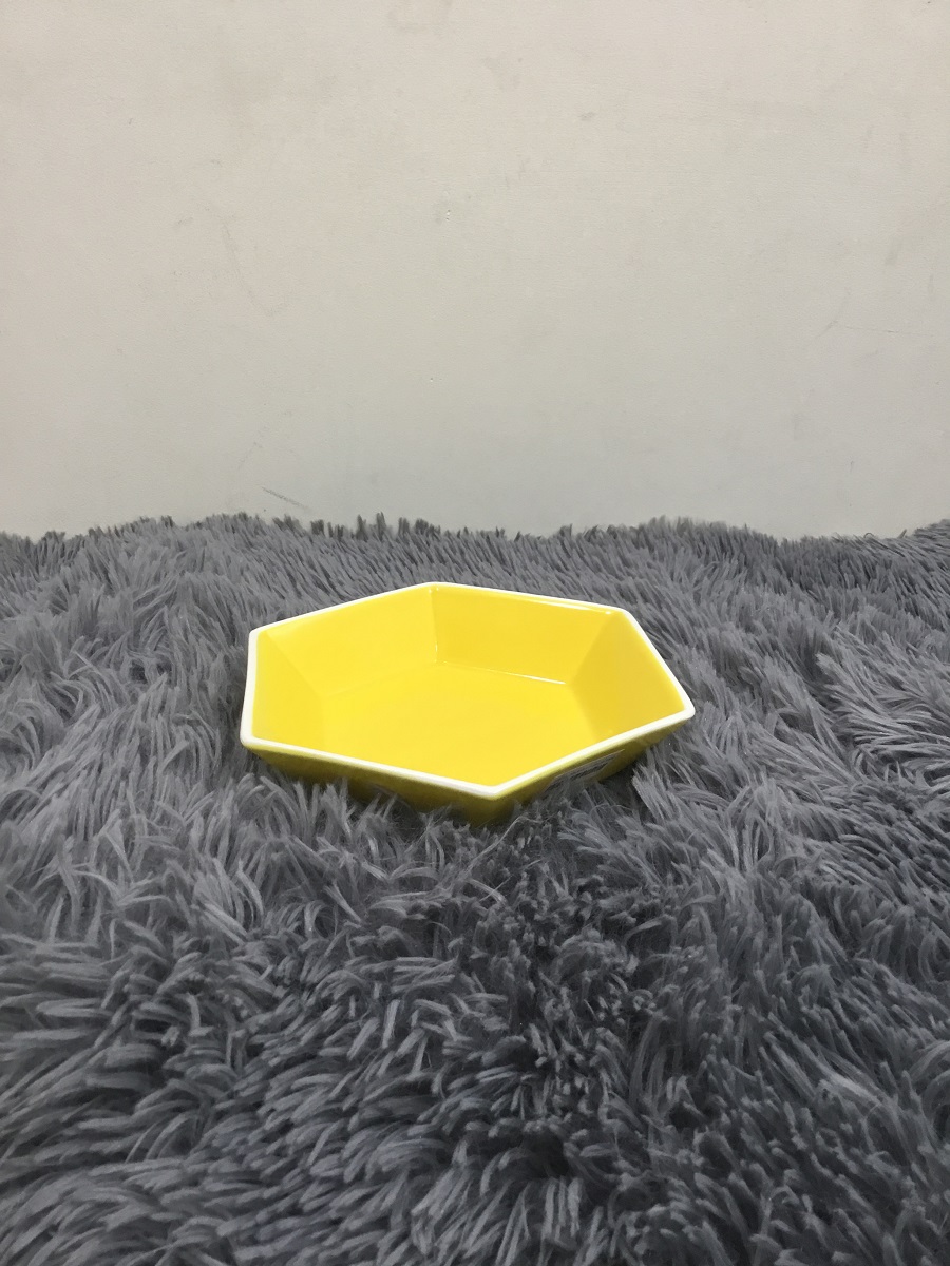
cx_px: 475
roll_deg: -0.1
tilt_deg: -24.3
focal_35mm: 31
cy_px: 633
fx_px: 1134
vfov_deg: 58.4
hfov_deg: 45.4
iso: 80
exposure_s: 1/33
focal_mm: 3.3
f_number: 2.4
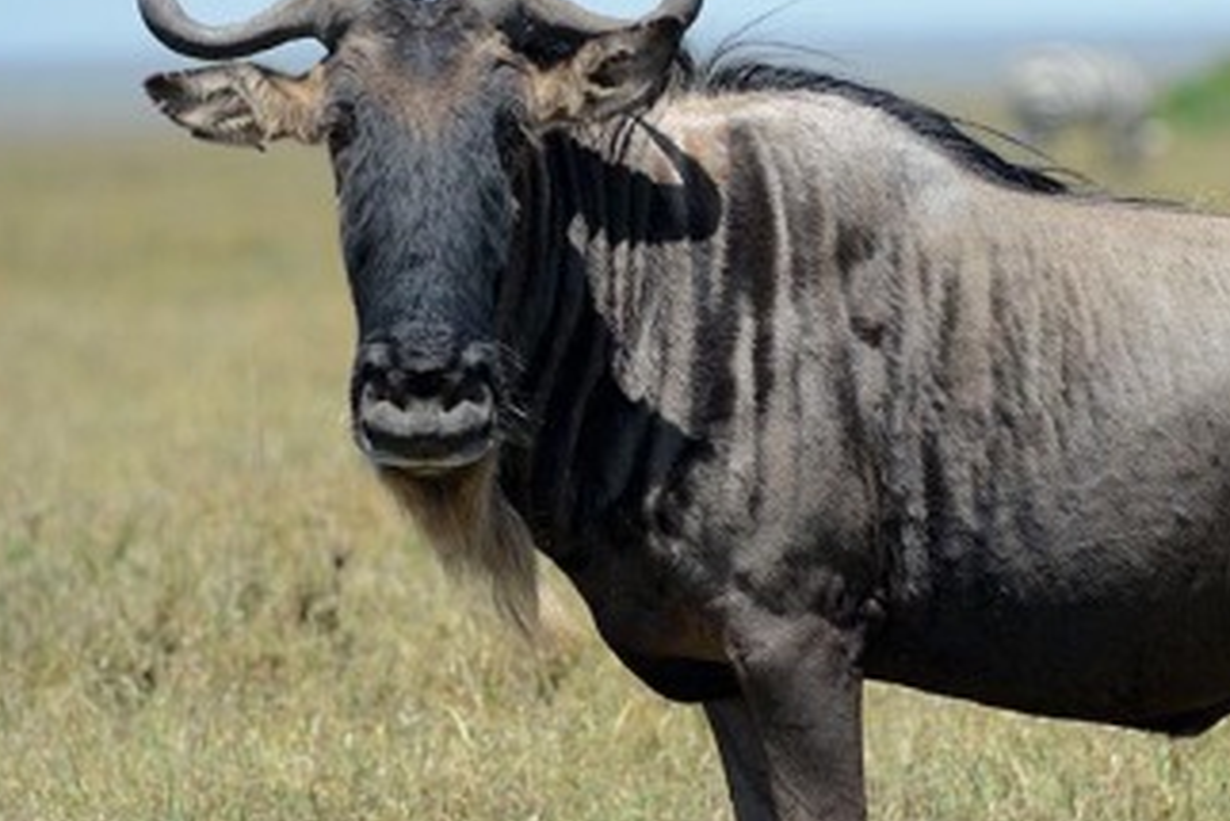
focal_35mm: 398
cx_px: 863
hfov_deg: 5.2
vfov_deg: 3.5
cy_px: 388
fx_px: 13604
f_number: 4.5
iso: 400
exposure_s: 1/2000
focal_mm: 200
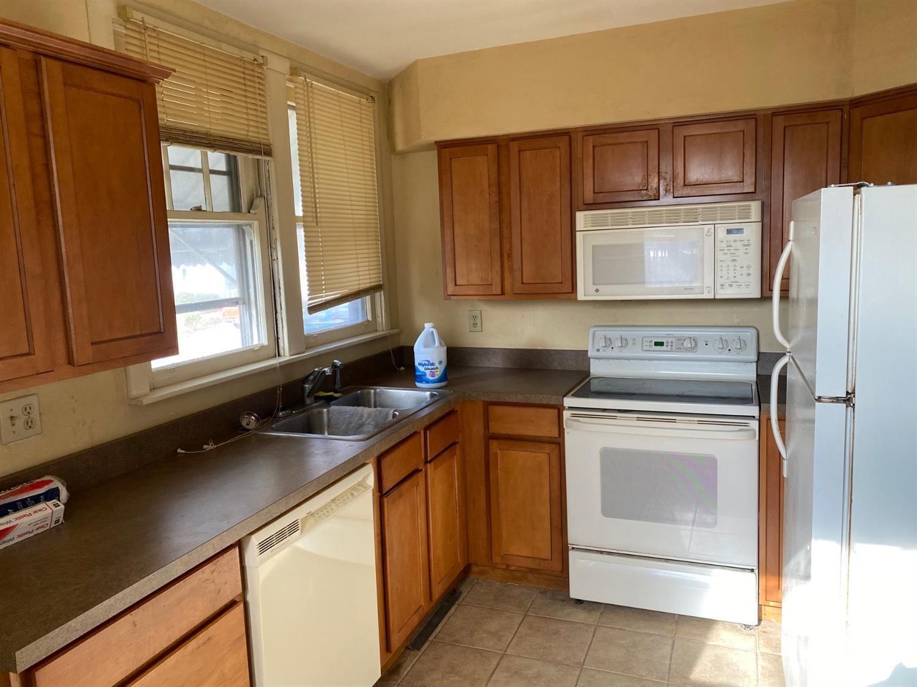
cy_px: 344
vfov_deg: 53.0
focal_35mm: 26
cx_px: 458
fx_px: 689
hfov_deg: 67.3
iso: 125
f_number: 1.8
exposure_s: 1/105
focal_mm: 4.25
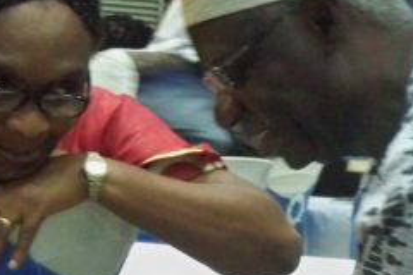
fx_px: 2386
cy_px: 244
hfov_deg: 9.9
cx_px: 191
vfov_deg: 6.6
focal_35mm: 208
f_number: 4.1
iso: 1600
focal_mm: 14.2
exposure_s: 1/10
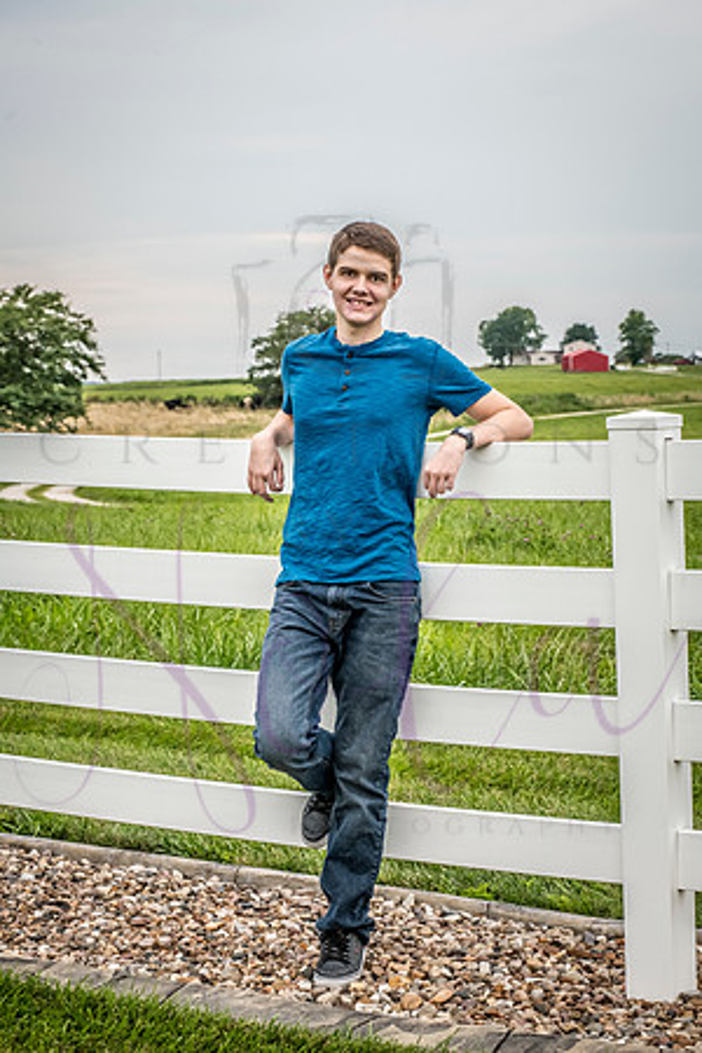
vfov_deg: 25.4
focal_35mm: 80
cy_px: 526
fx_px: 2340
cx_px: 351
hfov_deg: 17.1
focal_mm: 80
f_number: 10
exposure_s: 1/320
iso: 640
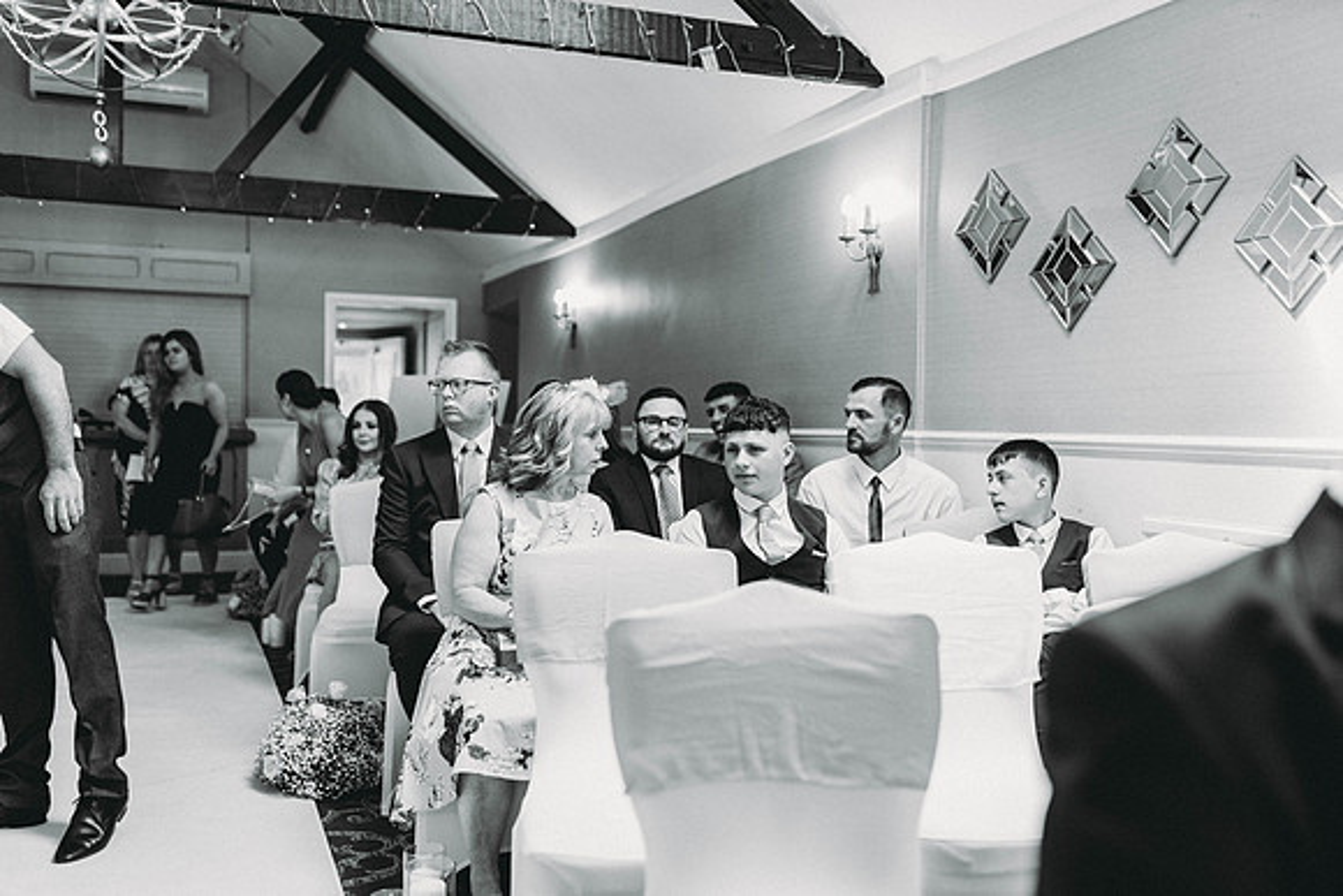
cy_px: 448
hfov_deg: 54.4
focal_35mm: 35
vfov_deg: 37.9
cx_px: 672
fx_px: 1306
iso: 320
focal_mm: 35
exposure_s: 1/125
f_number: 1.6
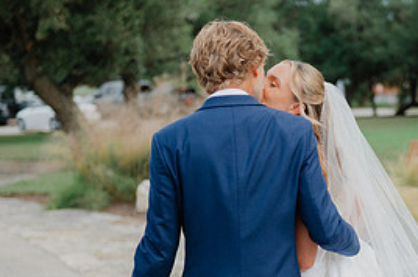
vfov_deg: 10.5
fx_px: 1508
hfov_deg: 15.7
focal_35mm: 130
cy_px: 215
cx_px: 318
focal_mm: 60
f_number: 2.8
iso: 450
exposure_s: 1/2500
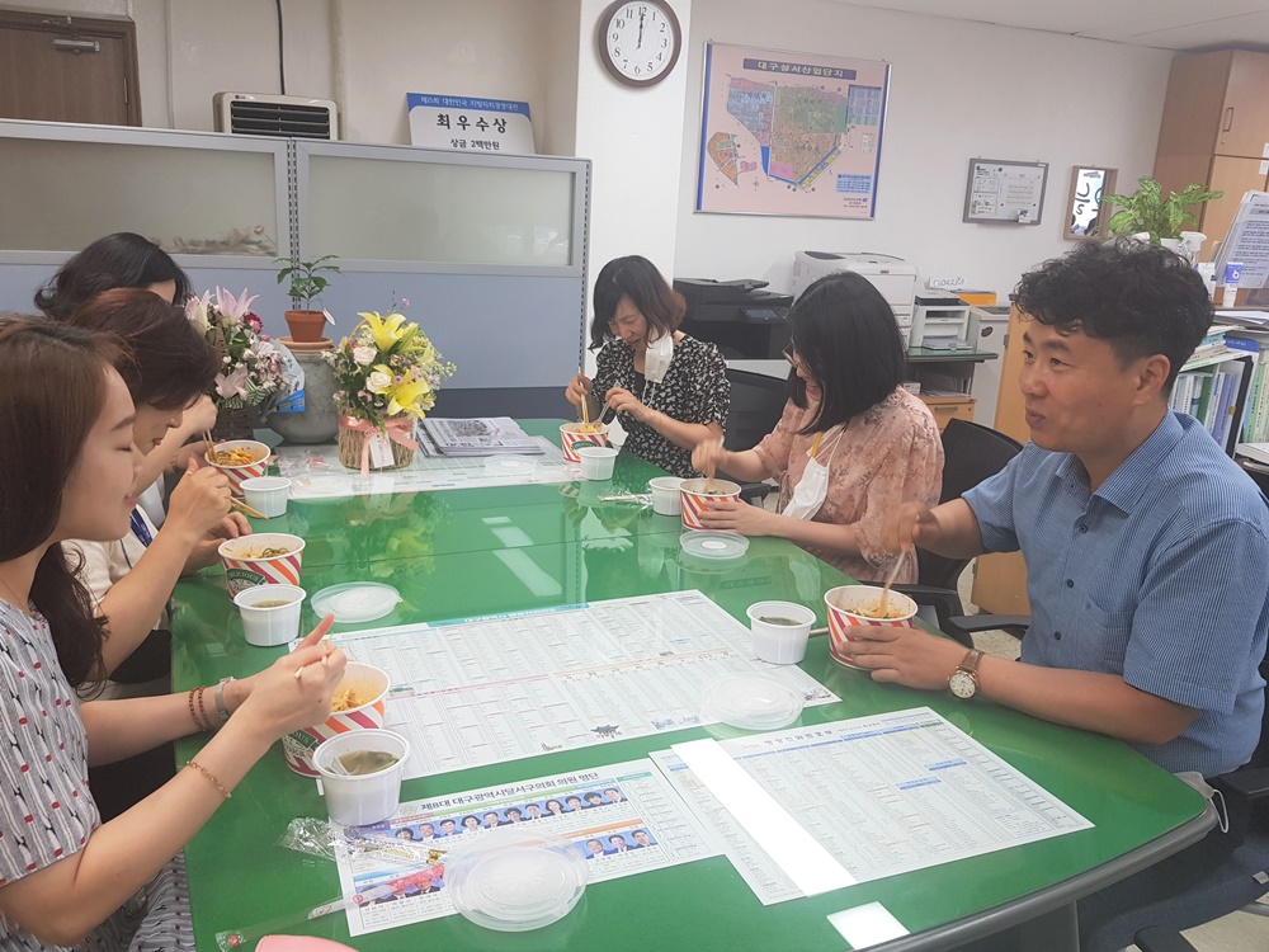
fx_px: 953
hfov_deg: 67.3
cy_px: 476
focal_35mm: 26
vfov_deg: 53.1
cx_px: 634
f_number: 1.7
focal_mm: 4.2
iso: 64
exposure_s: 1/60
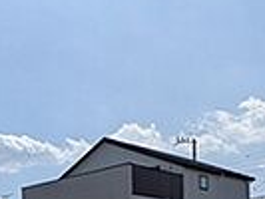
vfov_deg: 21.1
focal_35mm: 63
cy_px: 263
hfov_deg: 27.9
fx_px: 483
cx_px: -30
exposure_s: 1/3436
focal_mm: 1.83
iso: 50
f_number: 2.2
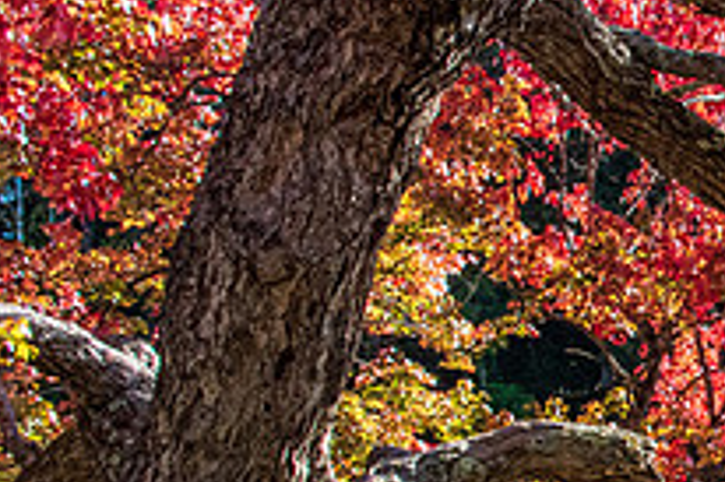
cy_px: 376
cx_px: 945
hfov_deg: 21.0
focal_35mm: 88
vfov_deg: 15.4
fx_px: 1771
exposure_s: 1/80
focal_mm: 28
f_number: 20
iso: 3600
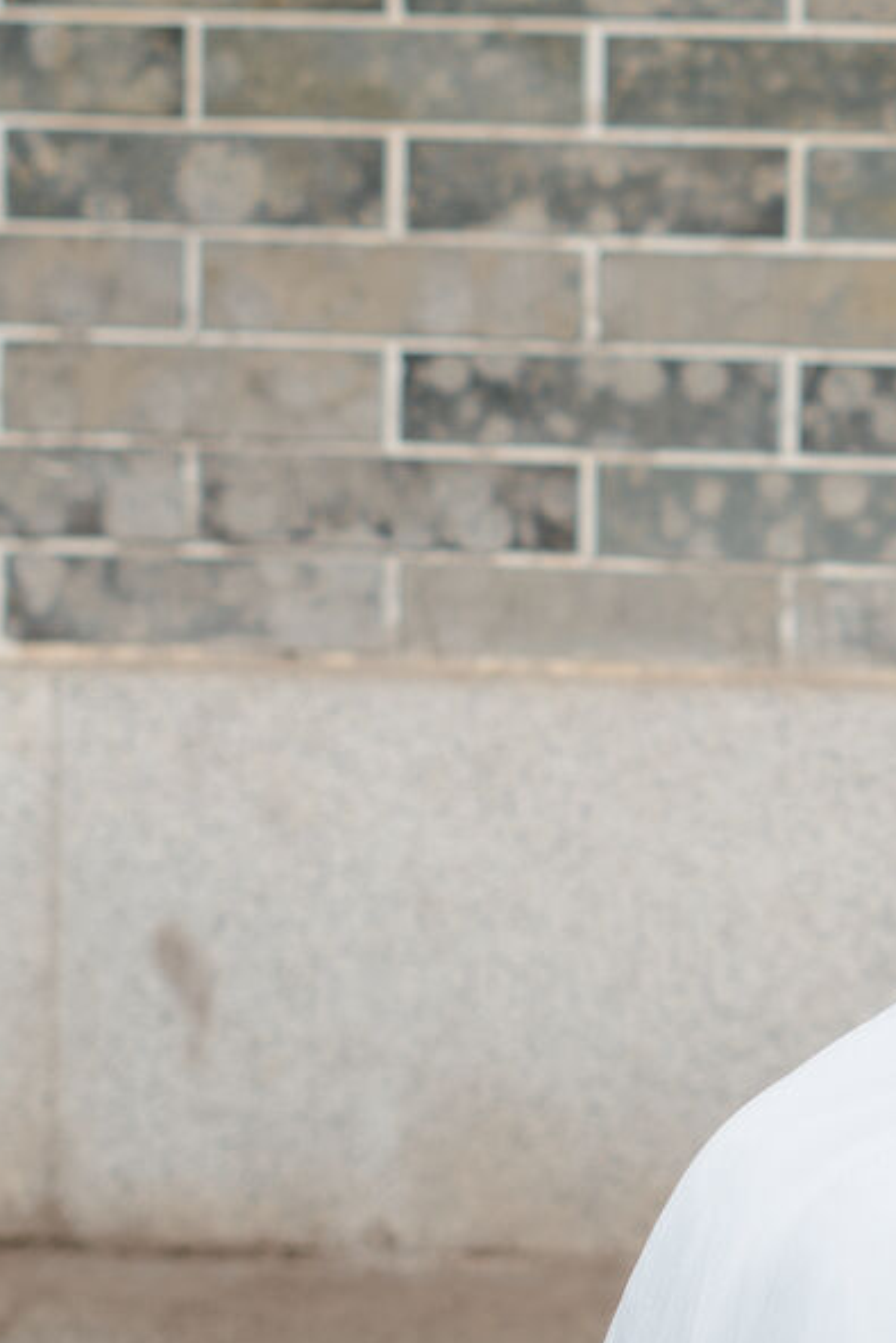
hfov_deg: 8.8
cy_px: 269
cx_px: 1288
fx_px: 5671
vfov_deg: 13.4
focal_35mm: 152
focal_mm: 50
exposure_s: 1/250
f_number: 2.5
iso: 125
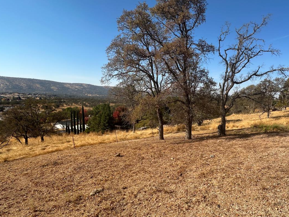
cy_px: 123
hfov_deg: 81.3
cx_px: 164
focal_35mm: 20
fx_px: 167
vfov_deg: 65.7
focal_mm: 2.22
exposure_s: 1/1715
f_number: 2.2
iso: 50
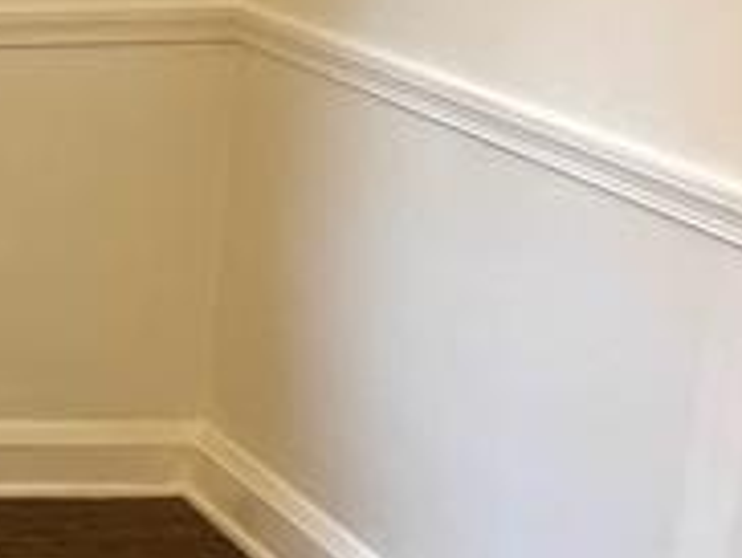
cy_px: 305
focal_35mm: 135
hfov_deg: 12.8
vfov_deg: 11.0
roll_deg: +0.3
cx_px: -718
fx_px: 2898
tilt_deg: -14.6
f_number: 1.78
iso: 125
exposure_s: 1/60
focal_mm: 6.76
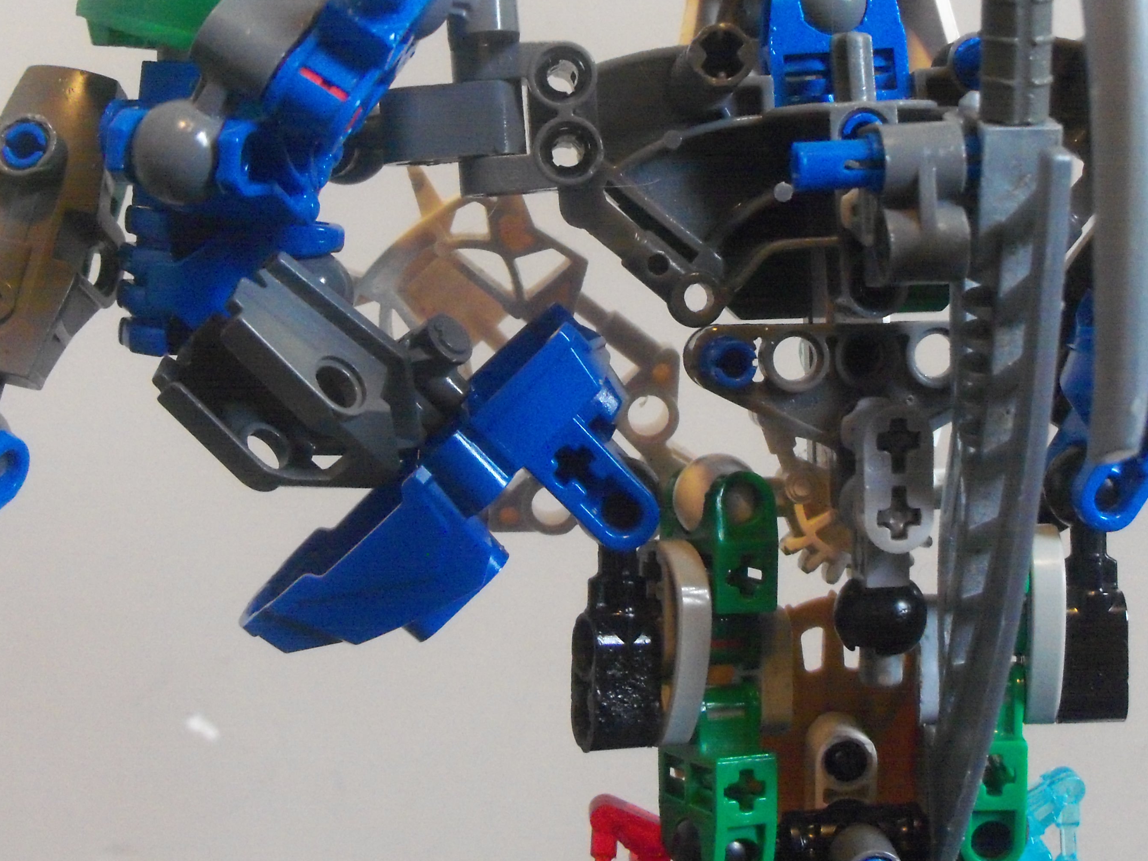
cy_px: 321
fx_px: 1724
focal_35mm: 52
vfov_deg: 27.9
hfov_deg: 36.8
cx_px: 590
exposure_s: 1/8
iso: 400
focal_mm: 6.3
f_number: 3
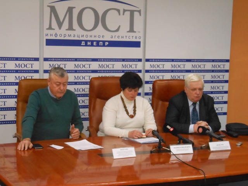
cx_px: 124
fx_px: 473
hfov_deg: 29.4
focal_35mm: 66
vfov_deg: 22.3
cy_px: 93
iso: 800
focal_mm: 11.7
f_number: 4.3
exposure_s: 1/60
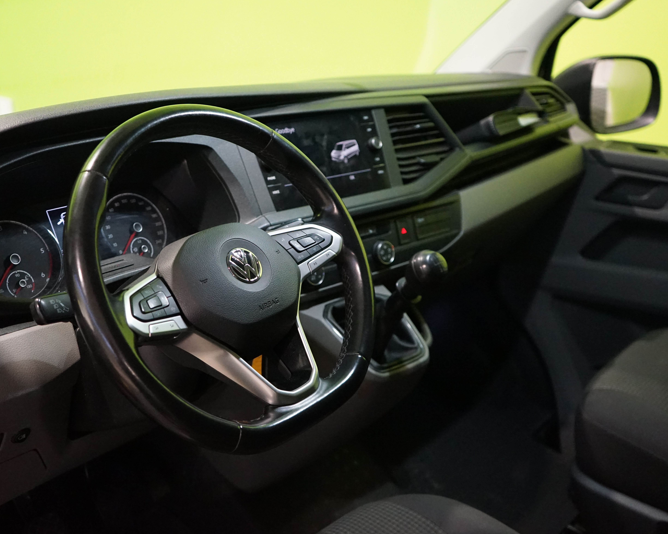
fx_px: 751
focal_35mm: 38
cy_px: 272
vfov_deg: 39.2
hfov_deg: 47.7
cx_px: 272
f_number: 4
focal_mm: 33
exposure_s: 1/125
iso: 6400
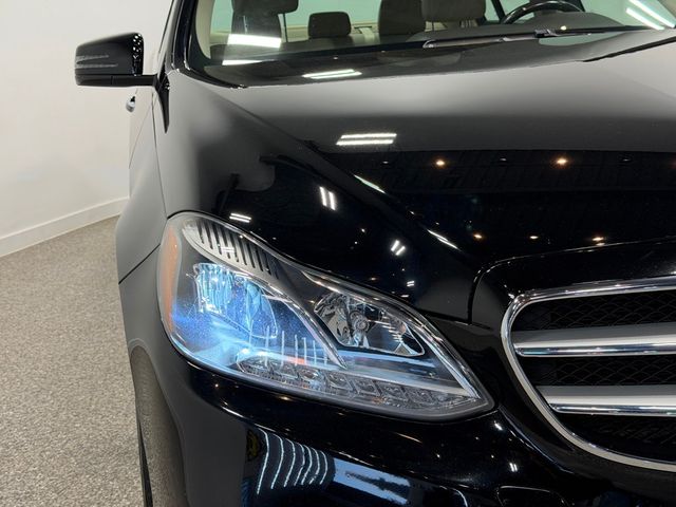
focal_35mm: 48
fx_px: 937
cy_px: 254
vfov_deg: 30.3
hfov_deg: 39.7
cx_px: 338
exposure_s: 1/177
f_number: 1.78
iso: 80
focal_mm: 6.76
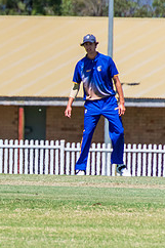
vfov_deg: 1.9
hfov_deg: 1.2
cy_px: 116
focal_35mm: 1106
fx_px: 7614
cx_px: -105
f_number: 6.3
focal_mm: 300
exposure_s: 1/3200
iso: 400
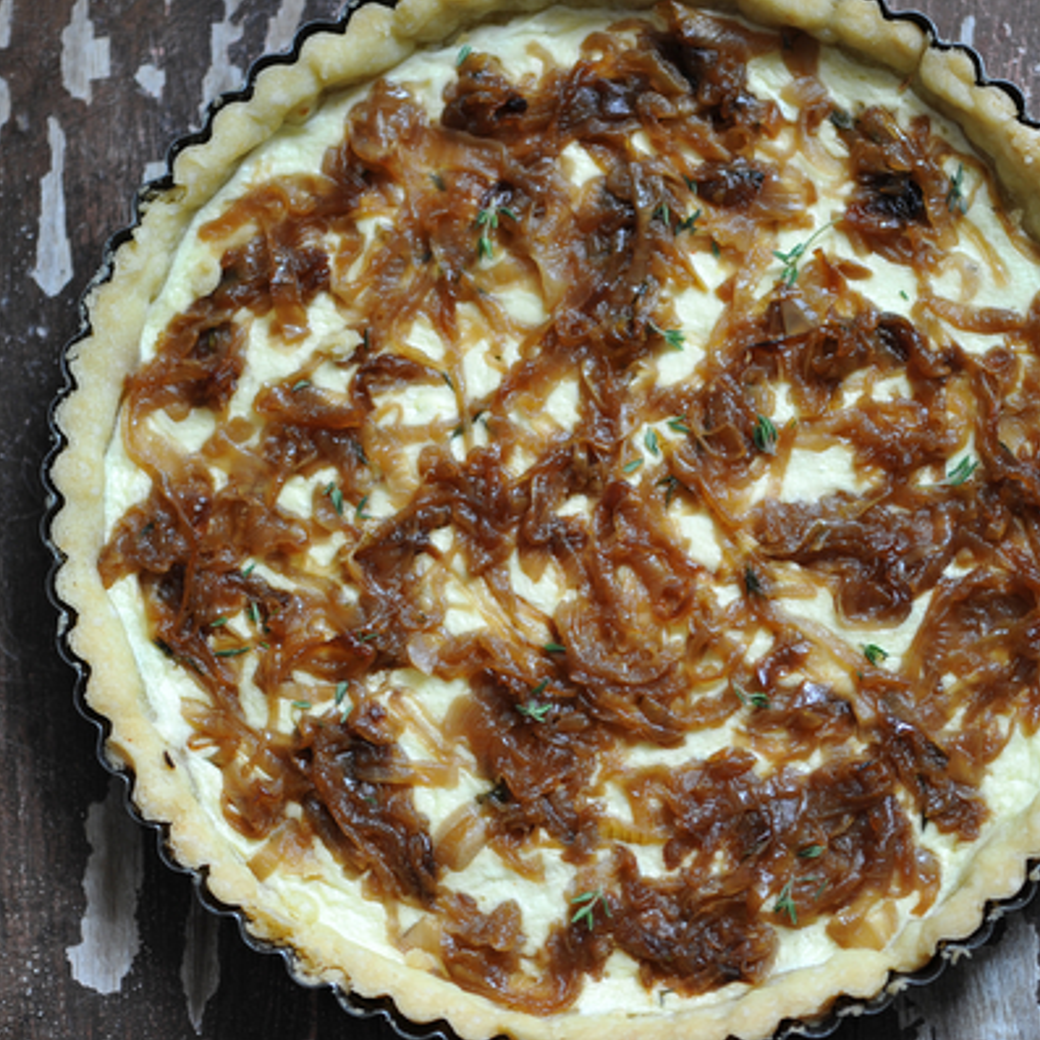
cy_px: 519
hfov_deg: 12.9
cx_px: 621
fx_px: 4589
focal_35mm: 135
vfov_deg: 12.9
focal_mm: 105
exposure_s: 1/15
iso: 500
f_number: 3
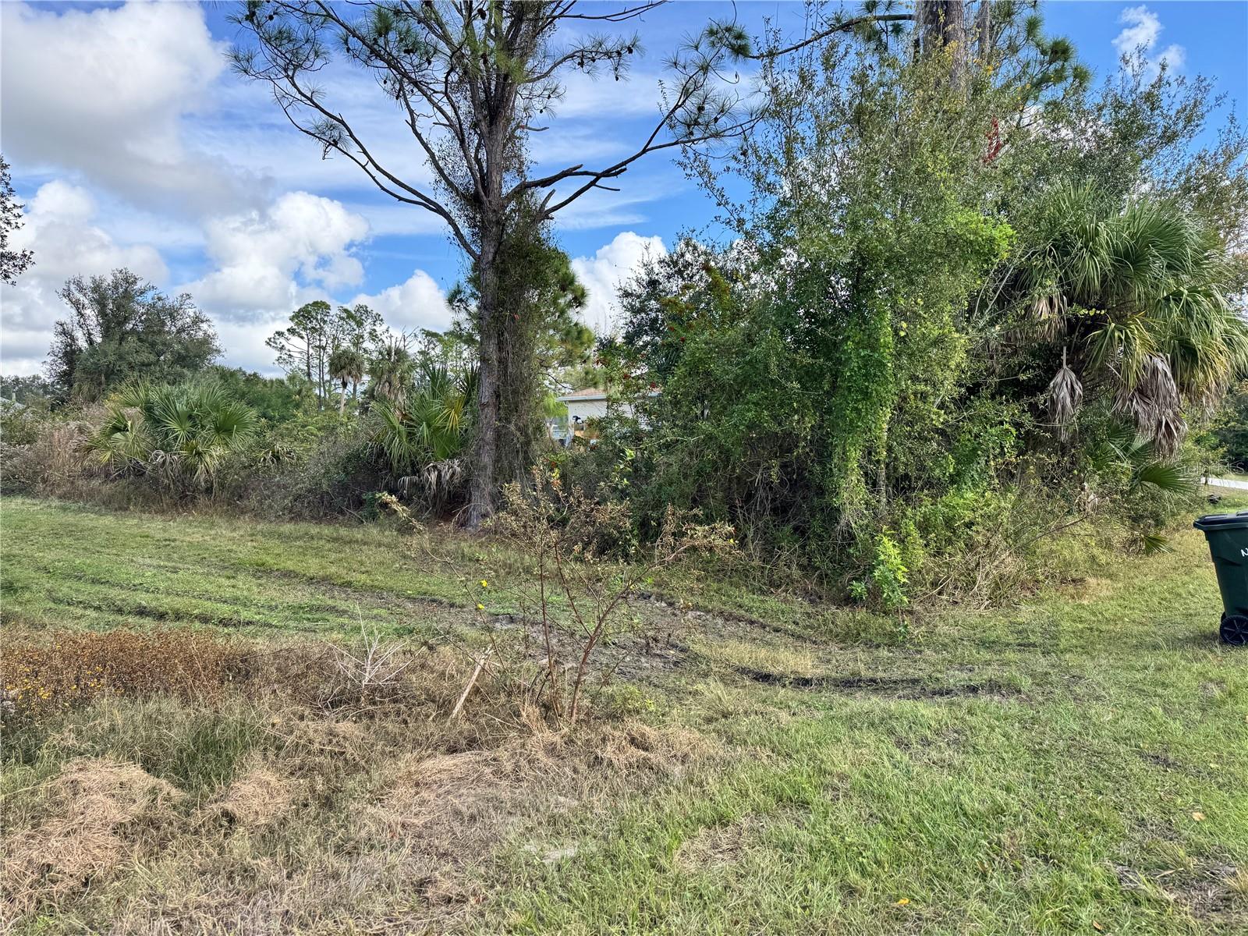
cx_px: 624
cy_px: 468
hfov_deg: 71.6
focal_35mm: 24
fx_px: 865
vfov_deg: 56.8
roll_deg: -2.6
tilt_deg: -0.8
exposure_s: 1/1151
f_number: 1.78
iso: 80
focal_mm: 6.76
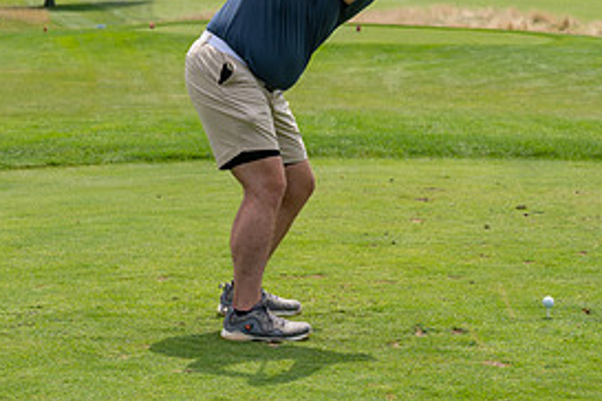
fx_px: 2207
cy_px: 58
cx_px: 313
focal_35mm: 132
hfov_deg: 15.5
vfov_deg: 10.3
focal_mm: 62
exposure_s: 1/1600
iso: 250
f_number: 5
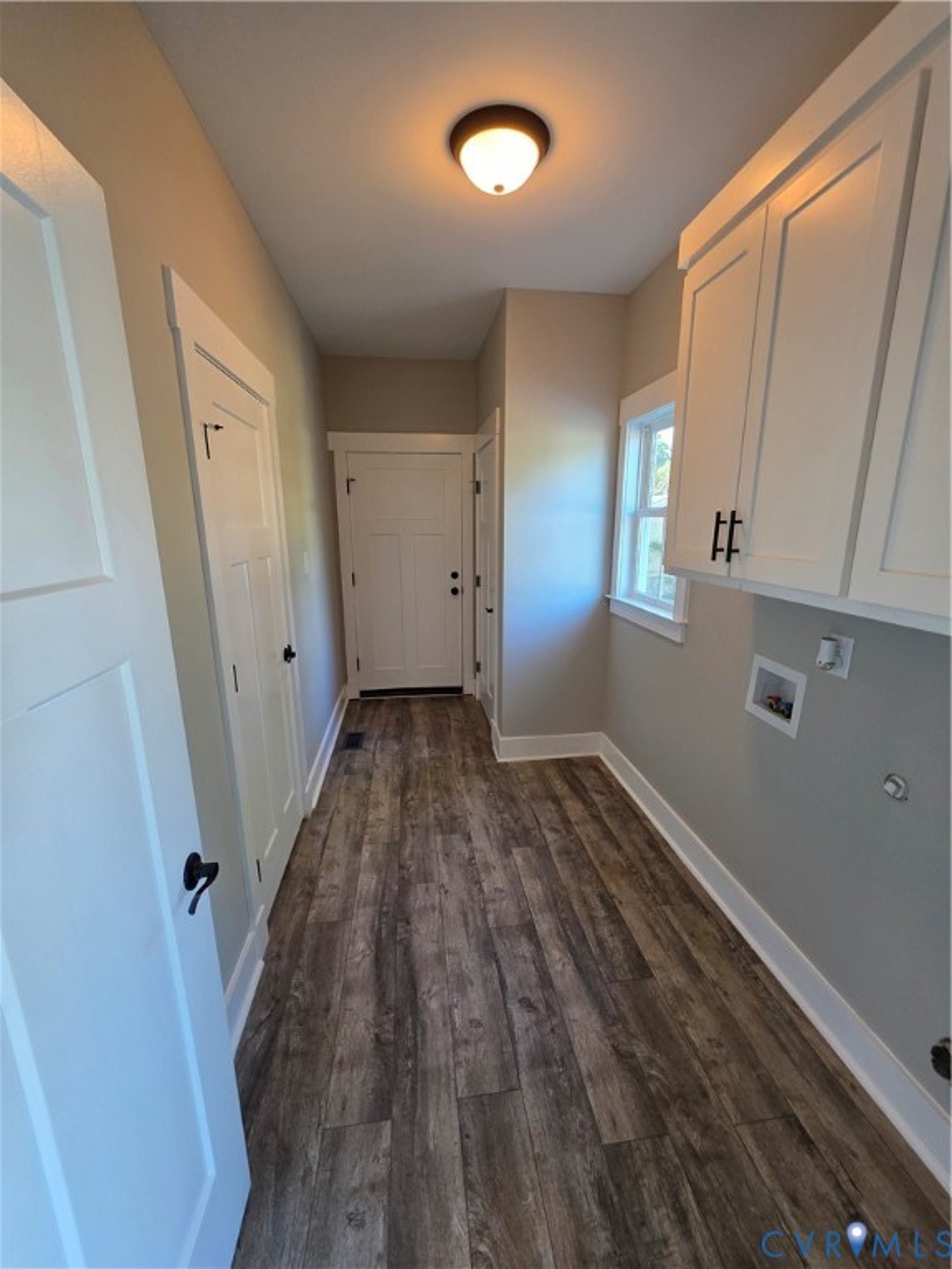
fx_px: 477
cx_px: 476
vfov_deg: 106.2
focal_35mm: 13
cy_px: 634
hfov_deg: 89.9
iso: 200
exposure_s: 1/120
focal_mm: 2.2
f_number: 1.9
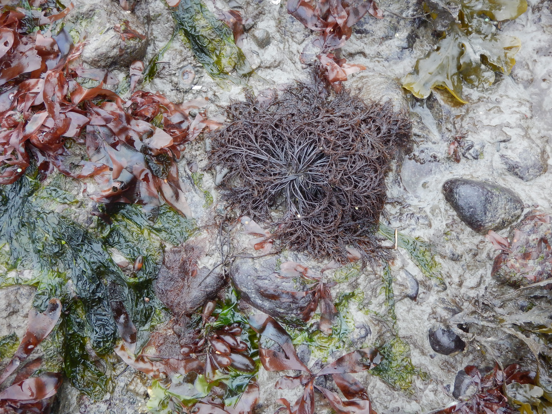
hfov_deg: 42.9
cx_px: 276
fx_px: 702
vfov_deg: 32.9
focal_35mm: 44
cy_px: 207
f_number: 4.3
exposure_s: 1/30
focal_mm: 7.8
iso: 250
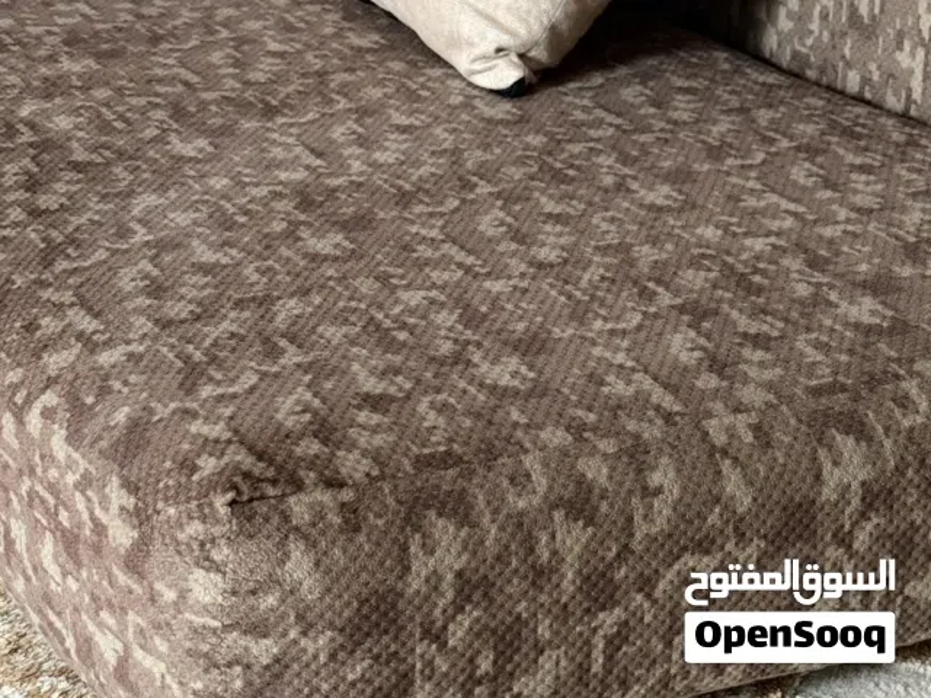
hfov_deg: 39.7
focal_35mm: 48
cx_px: 466
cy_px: 349
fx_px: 1291
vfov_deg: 30.3
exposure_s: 1/40
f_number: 1.78
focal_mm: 6.76
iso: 320
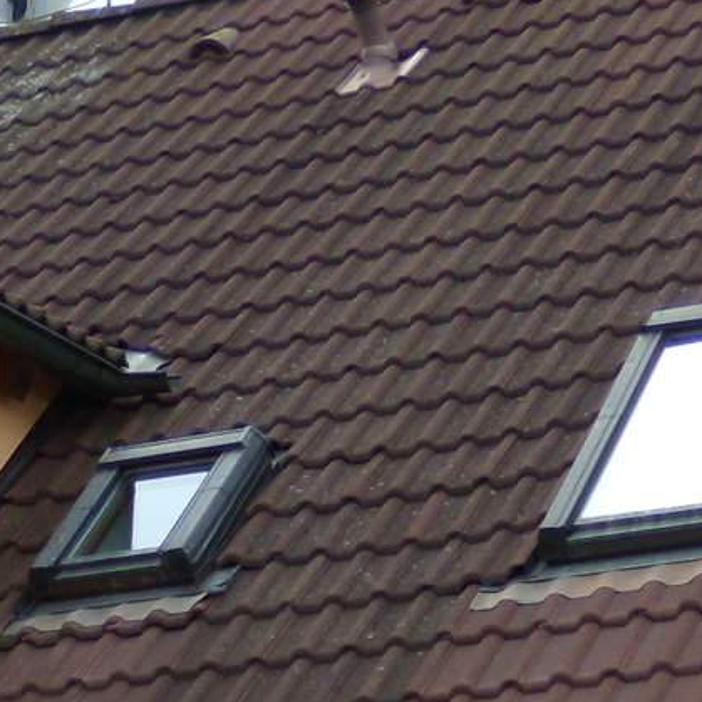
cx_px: -260
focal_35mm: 177
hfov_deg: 9.7
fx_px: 4061
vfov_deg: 9.5
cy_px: 1131
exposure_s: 1/250
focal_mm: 7.5
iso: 80
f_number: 3.7
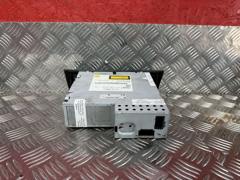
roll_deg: -1.5
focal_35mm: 24
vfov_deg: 56.8
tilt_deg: -17.6
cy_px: 90
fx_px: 166
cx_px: 120
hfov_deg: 71.6
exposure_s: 1/100
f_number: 1.78
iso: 200
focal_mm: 6.76
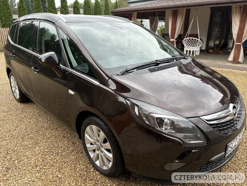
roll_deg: +0.3
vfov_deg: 53.1
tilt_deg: -18.4
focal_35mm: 26
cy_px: 93
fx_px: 186
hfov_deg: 67.3
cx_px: 124
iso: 40
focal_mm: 5.96
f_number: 1.6
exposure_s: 1/157
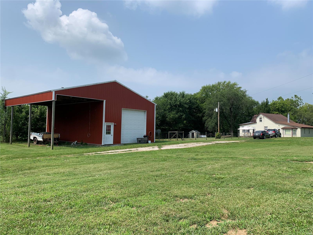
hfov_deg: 67.3
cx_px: 156
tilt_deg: +1.6
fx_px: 235
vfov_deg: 53.1
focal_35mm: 26
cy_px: 118
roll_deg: -1.1
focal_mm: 4.25
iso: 25
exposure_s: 1/2915
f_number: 1.8
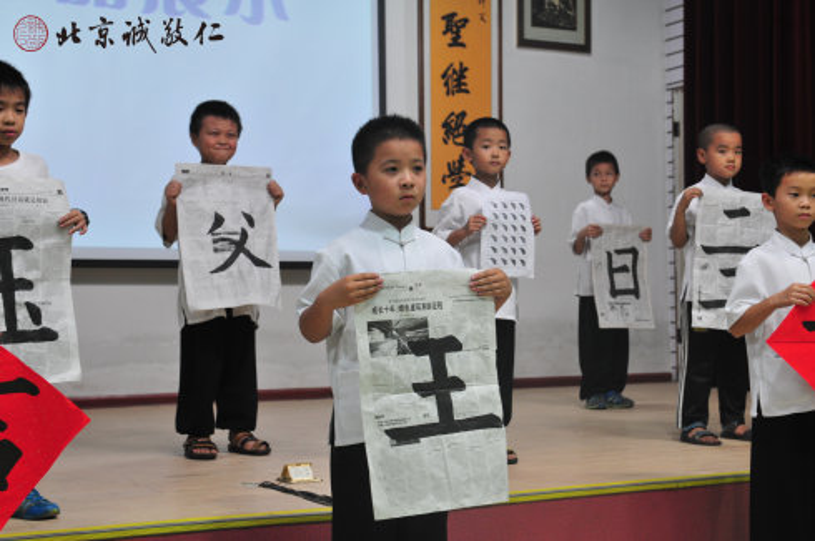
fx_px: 1288
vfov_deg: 23.7
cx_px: 408
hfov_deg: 35.1
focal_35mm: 57
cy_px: 270
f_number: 4
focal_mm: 38
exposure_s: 1/60
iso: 500
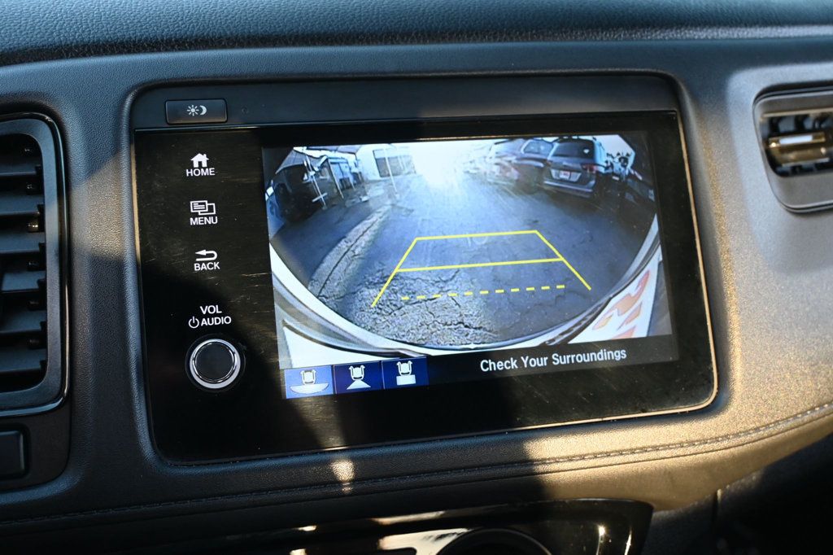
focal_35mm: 37
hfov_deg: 52.2
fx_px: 850
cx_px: 416
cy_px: 278
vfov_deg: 36.1
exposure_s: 1/125
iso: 1100
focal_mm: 24.5
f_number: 4.2
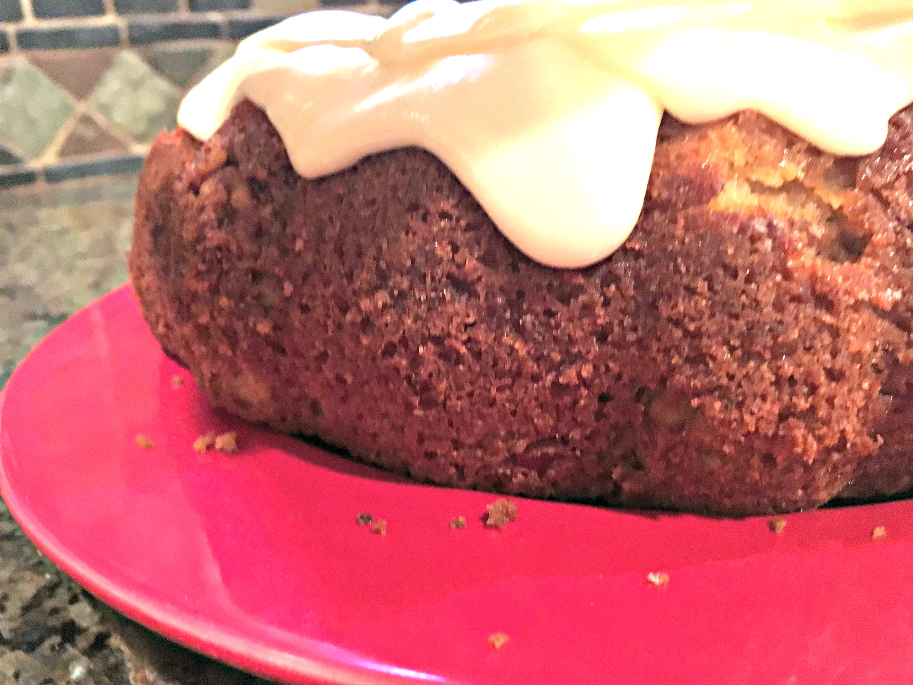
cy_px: 342
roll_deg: +3.8
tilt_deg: -21.1
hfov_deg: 61.7
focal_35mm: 29
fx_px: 765
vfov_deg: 48.2
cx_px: 456
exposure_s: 1/15
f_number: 2.2
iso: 250
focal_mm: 4.15
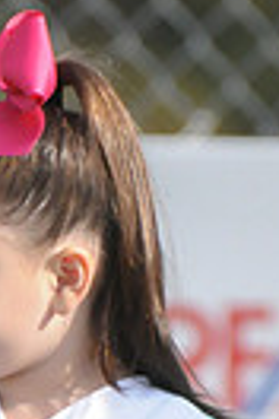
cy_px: 794
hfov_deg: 0.6
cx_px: 46
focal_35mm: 2497
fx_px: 29025
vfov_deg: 0.8
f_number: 4
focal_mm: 380
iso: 1600
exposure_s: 1/8000
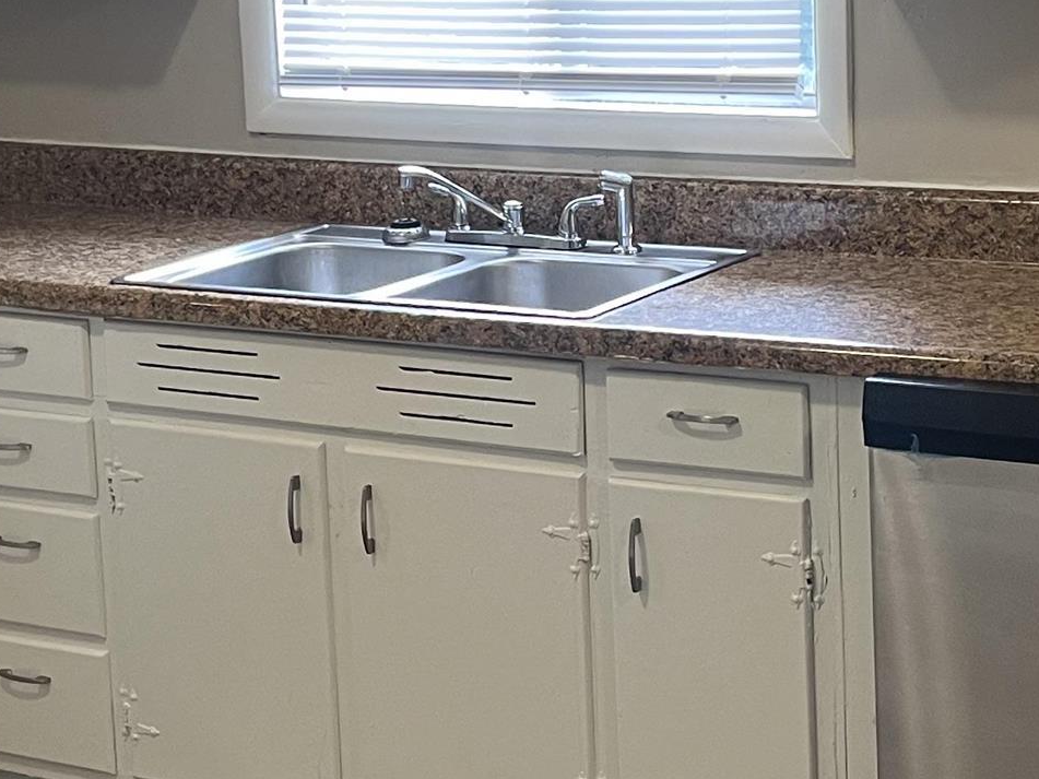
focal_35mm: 84
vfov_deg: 17.5
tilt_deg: -8.6
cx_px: 631
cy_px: 203
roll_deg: +1.6
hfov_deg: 23.2
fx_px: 2521
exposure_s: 1/99
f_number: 1.6
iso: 125
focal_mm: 5.1
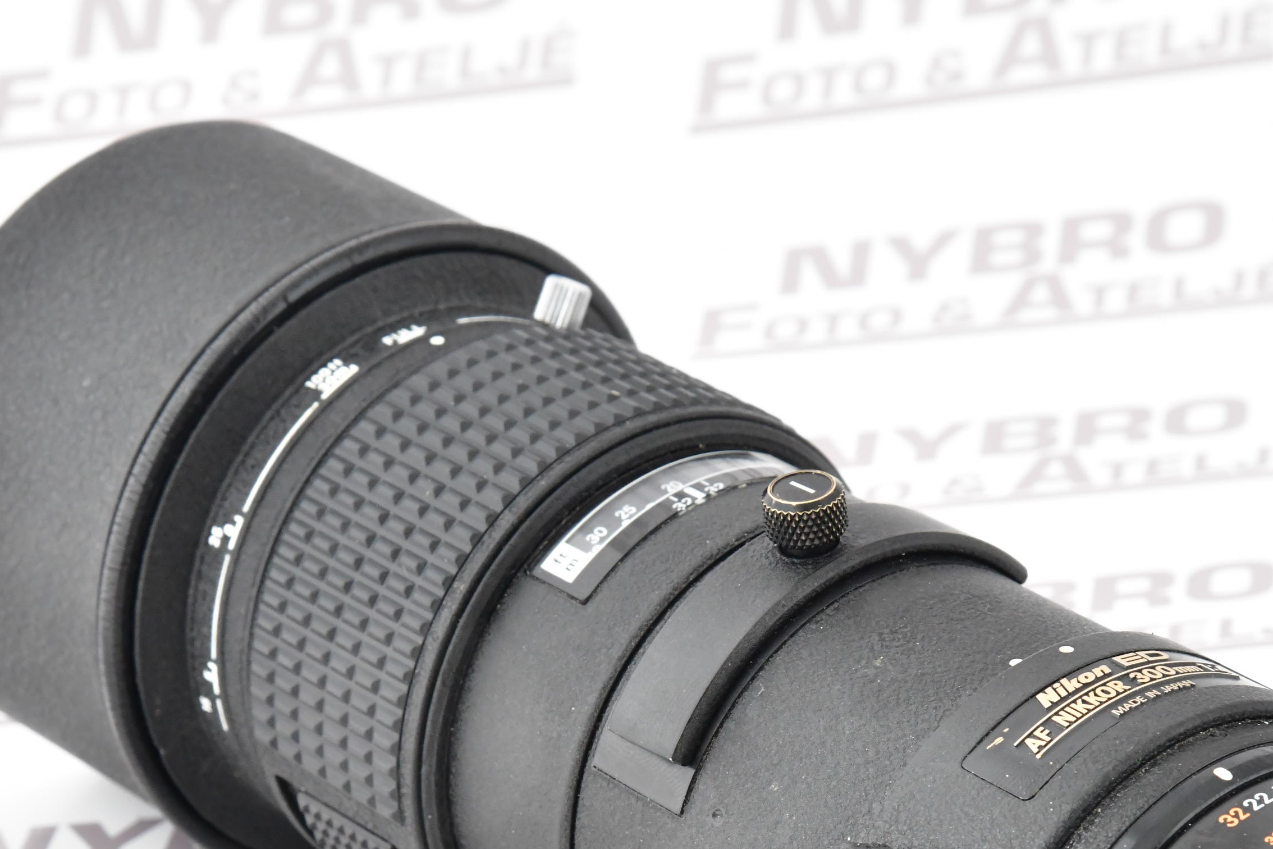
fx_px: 6435
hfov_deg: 11.3
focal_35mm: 182
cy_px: 756
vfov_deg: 7.5
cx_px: 757
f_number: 14
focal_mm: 100
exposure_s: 1/100
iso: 3200
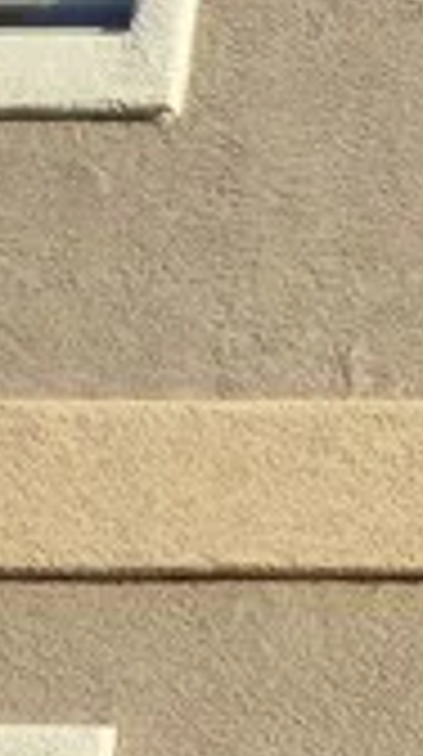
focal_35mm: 93
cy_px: 482
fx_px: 1862
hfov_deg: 11.8
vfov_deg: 22.9
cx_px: 814
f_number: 2.2
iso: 16
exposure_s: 1/417
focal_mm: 2.22
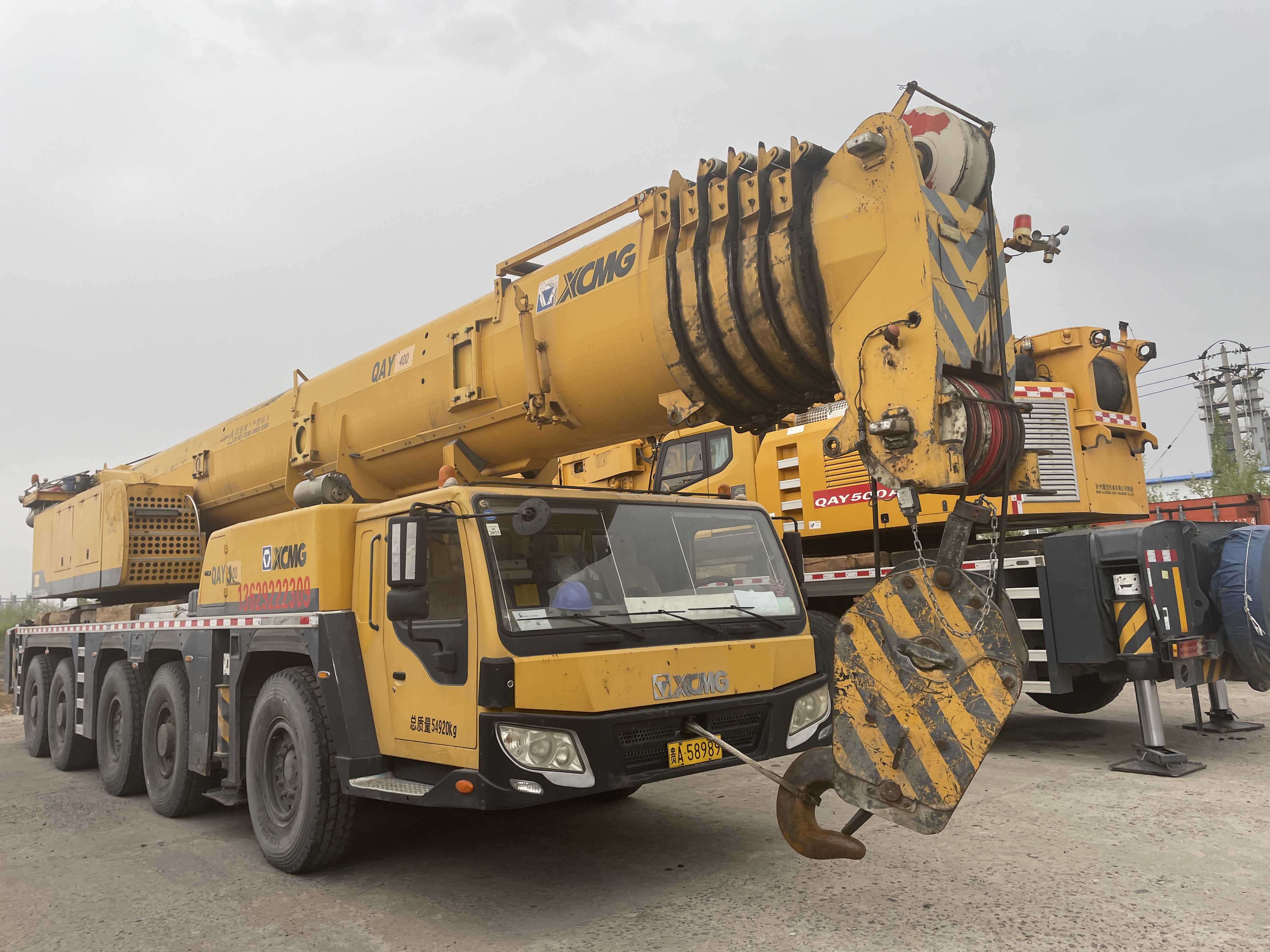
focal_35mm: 26
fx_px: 954
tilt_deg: +7.9
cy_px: 476
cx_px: 635
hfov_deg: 67.3
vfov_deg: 53.1
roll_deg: +0.1
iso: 40
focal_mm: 4.2
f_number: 1.6
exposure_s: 1/121
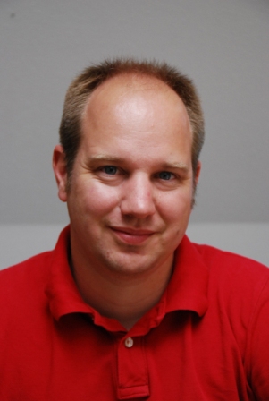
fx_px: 1170
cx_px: 134
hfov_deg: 13.1
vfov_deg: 19.4
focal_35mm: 105
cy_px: 200
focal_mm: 70
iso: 900
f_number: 5.3
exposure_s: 1/125
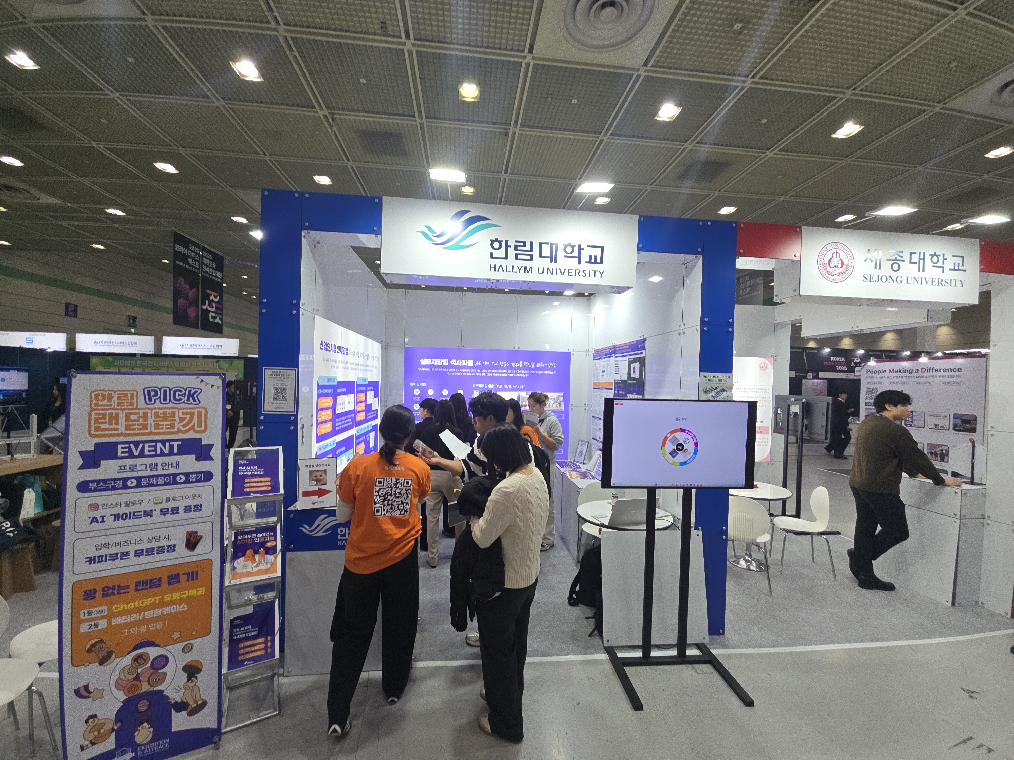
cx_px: 507
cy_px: 380
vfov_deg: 89.9
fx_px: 381
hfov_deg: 106.2
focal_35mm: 13
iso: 64
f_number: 2.2
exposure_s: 1/120
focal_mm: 2.2
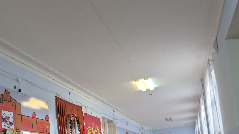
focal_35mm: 35
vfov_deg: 31.5
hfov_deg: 56.6
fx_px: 222
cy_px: 130
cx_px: 120
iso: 31
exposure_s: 1/33.3
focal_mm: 6.9
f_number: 1.68
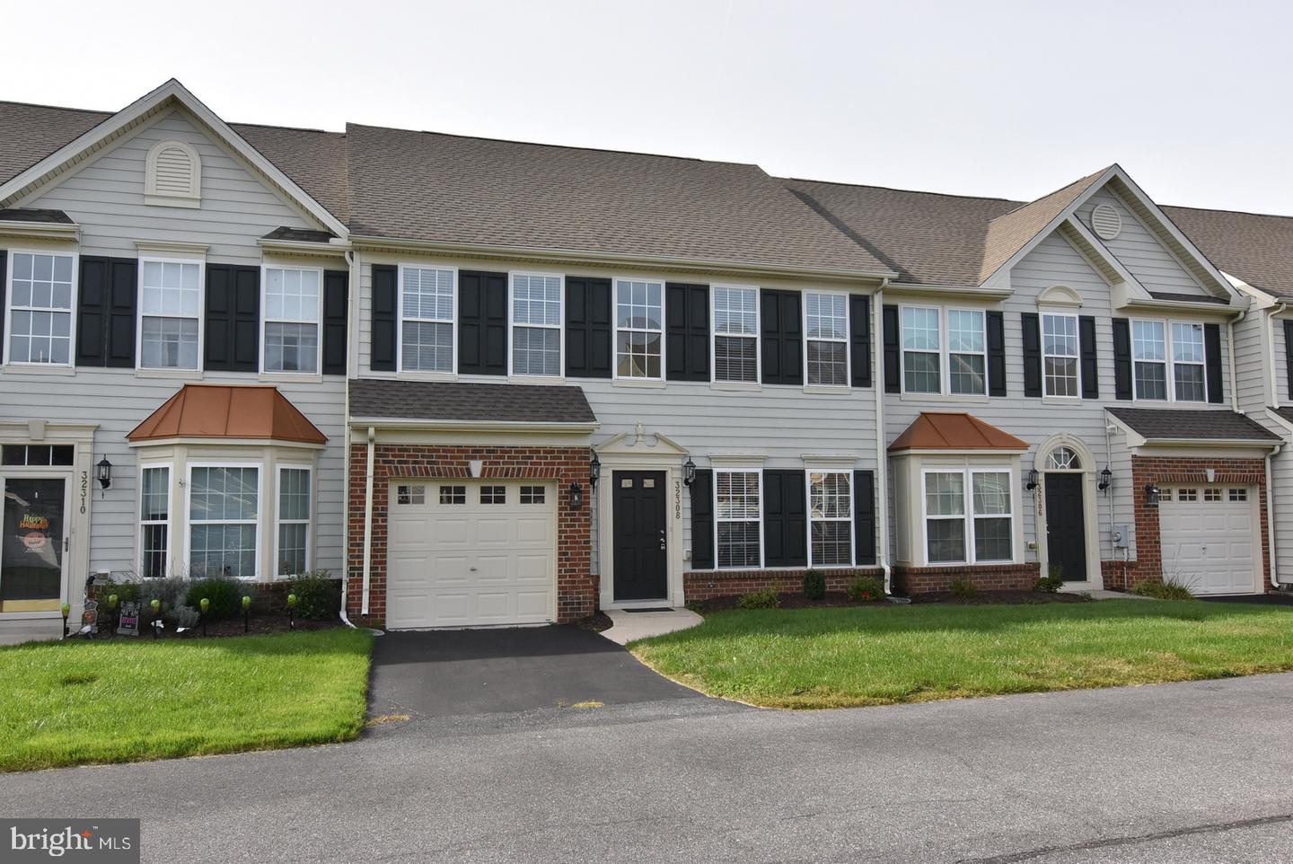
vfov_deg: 45.7
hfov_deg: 64.5
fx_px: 1024
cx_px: 646
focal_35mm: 28
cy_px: 432
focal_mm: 19
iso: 800
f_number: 13
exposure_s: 1/640
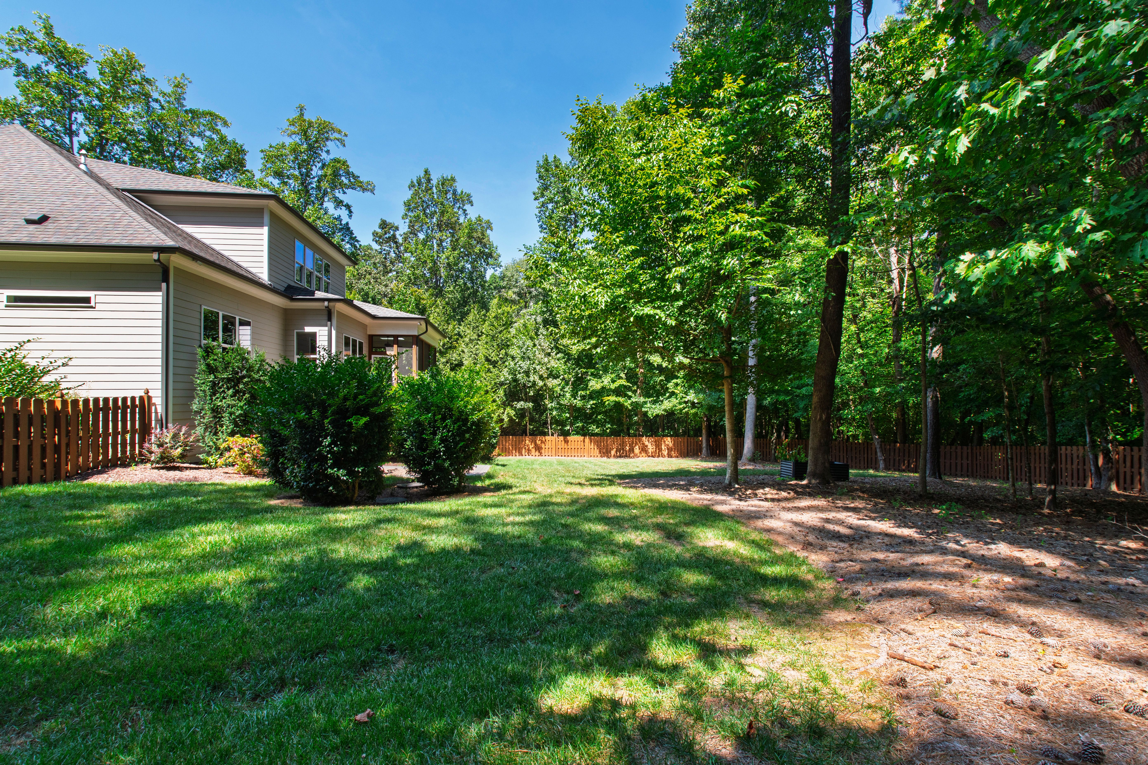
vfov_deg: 77.3
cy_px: 382
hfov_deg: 100.4
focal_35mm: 15
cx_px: 574
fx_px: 478
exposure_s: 1/80
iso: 100
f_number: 8
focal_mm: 10
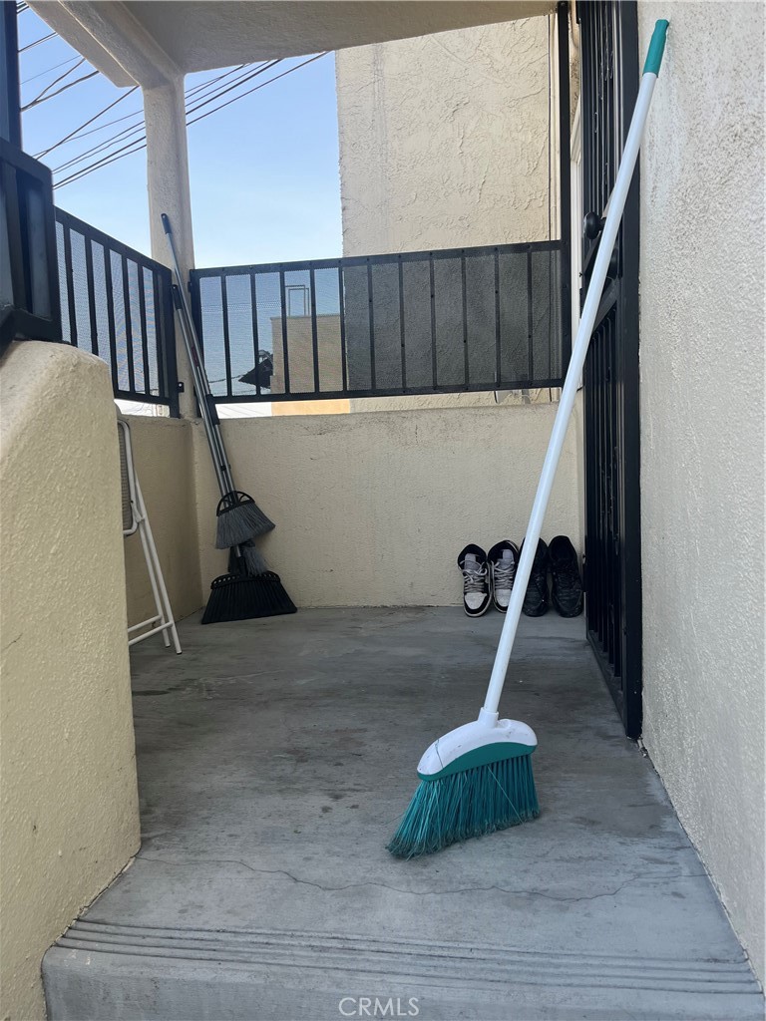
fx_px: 767
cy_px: 510
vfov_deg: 67.3
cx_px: 383
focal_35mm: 26
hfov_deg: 53.1
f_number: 1.6
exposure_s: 1/412
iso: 50
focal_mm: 5.1
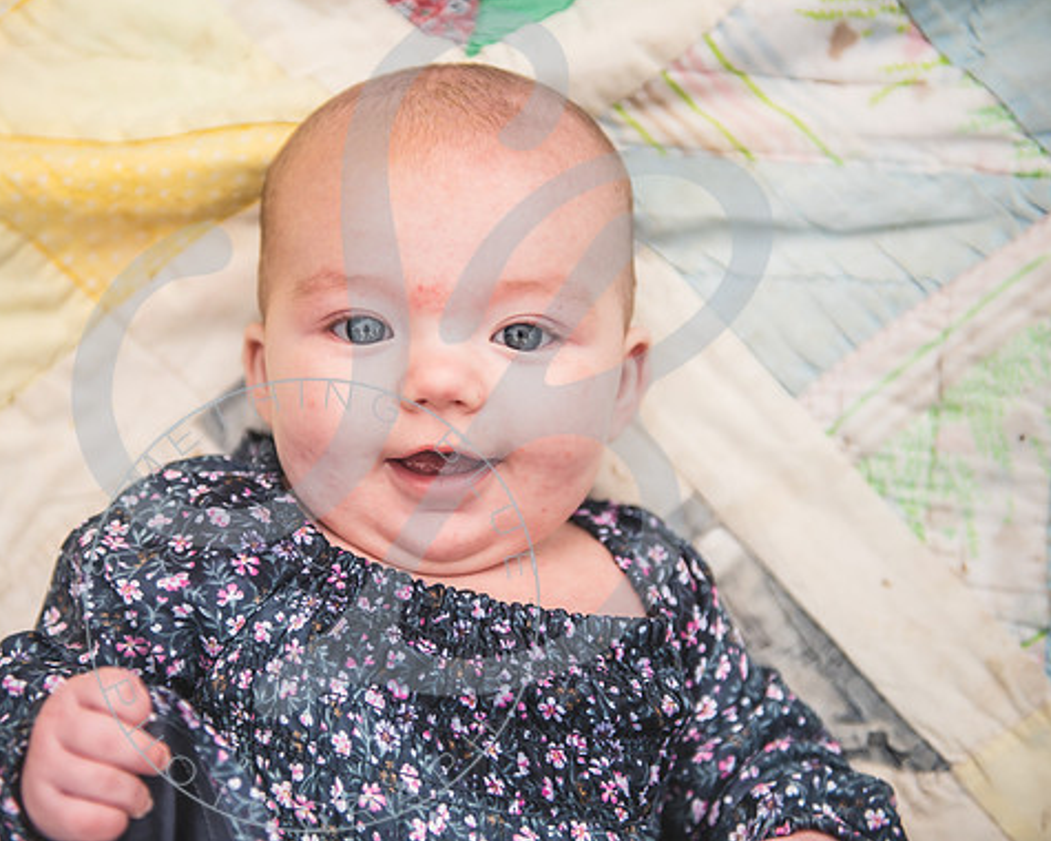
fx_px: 1960
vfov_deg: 24.2
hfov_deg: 29.9
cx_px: 423
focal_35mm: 63
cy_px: 419
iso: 100
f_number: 2.8
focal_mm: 55
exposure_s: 1/160
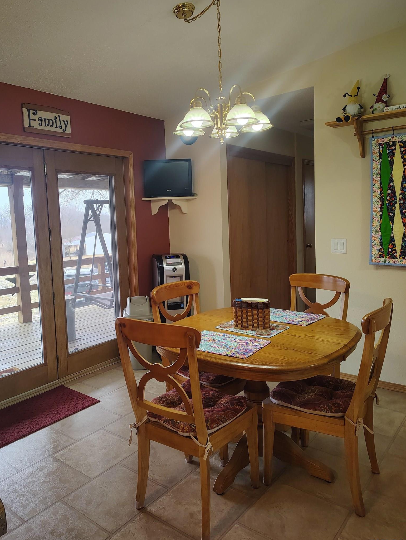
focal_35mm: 27
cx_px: 180
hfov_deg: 51.3
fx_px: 421
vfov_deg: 65.2
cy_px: 249
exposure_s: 1/120
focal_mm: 5.56
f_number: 1.8
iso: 913
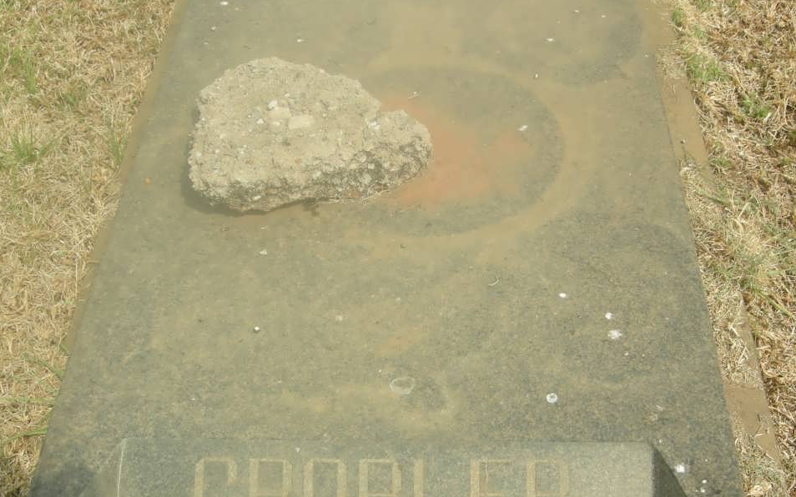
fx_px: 1041
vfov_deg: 26.6
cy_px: 359
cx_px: 428
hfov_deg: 41.8
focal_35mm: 48
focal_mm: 7.5
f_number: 4.8
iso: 64
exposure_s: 1/213
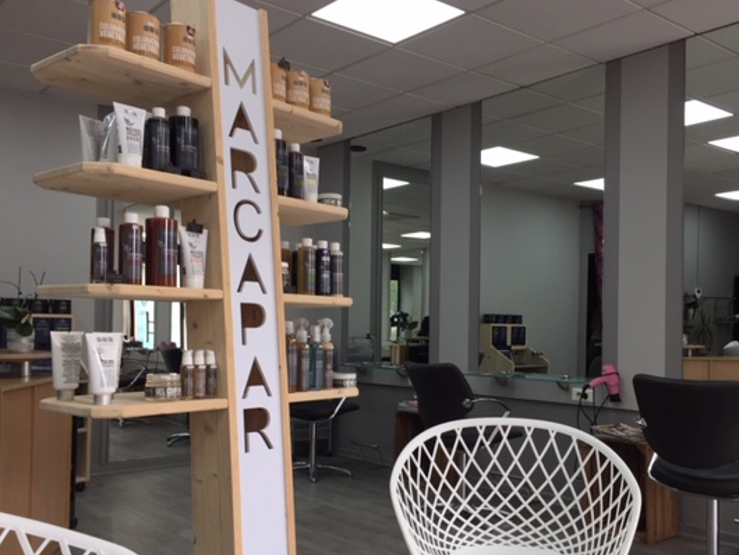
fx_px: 748
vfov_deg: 40.6
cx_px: 409
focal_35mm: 35
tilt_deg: +1.2
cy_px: 315
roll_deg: -1.1
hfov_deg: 52.5
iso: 40
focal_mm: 4.15
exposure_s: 1/100
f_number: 2.2
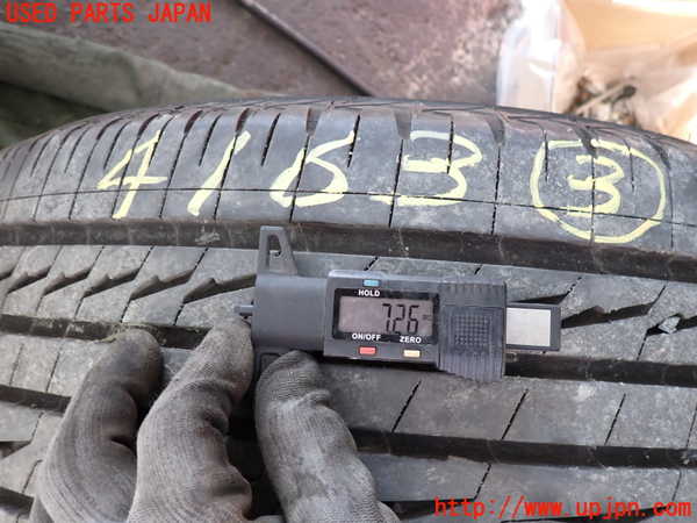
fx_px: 503
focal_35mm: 25
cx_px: 348
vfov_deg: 54.9
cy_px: 262
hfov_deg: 69.4
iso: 160
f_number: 2
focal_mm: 4.5
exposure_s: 1/60
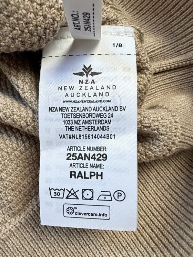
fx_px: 223
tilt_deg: -78.9
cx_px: 91
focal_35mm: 30
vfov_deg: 60.0
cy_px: 130
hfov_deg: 46.8
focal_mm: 2.22
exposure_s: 1/121
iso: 125
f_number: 2.2
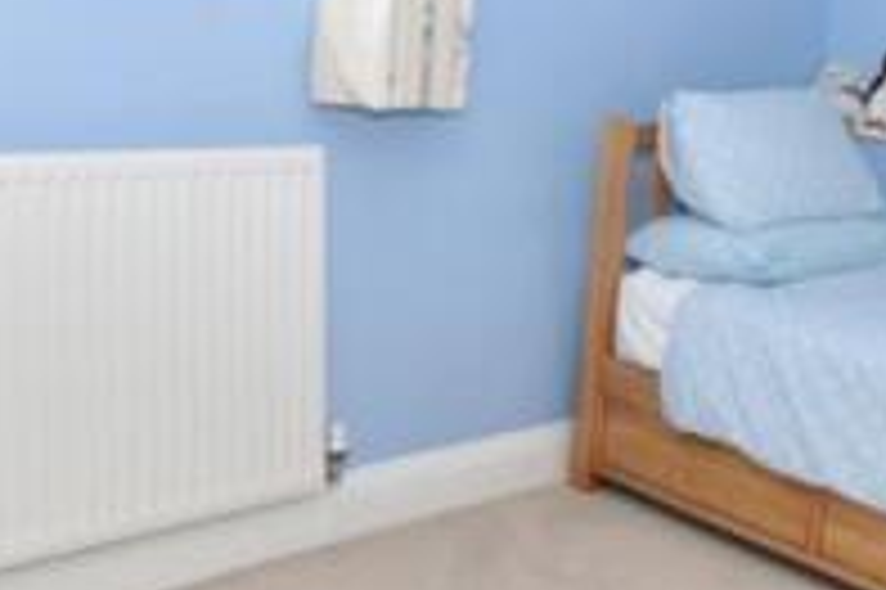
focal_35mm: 50
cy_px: 155
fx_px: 1229
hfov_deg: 39.2
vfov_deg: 26.6
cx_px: 589
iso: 400
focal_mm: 10
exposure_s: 1/250
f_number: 4
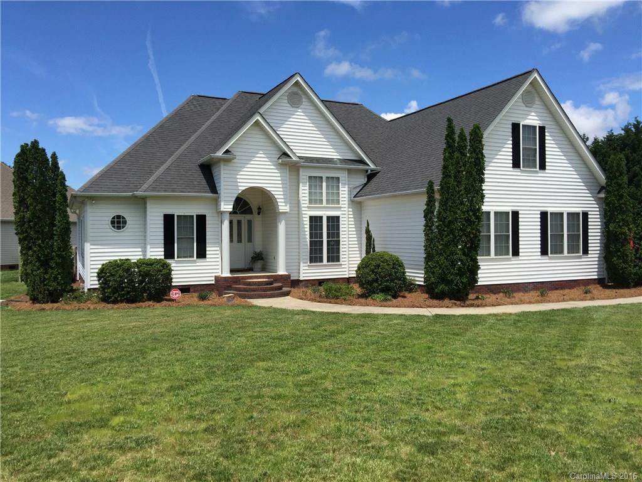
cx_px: 321
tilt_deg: -0.5
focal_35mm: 29
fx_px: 538
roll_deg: -0.1
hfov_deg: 61.7
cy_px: 241
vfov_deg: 48.2
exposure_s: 1/2198
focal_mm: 4.15
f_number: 2.2
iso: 32
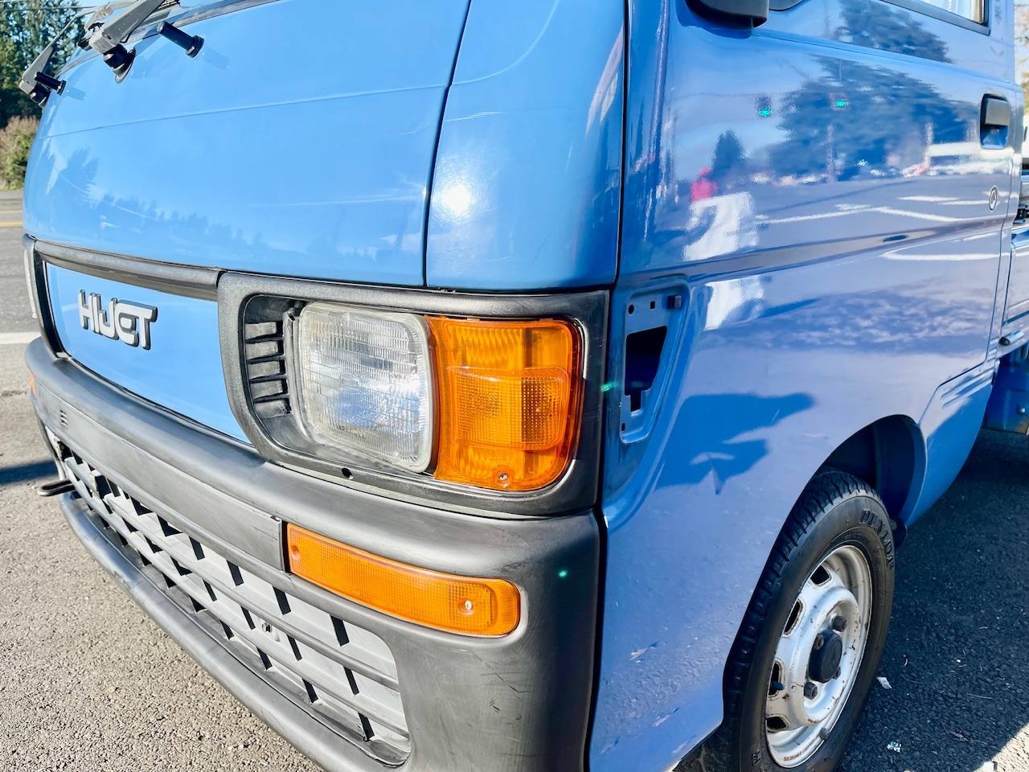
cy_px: 386
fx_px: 743
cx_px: 514
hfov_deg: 69.4
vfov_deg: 54.9
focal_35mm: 25
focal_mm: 5.1
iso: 32
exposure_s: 1/1618
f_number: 1.6
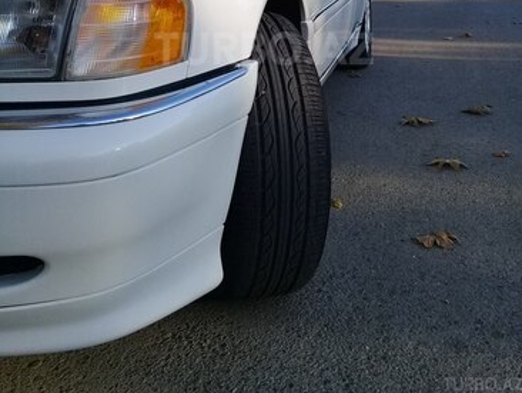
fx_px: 634
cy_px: 49
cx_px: 264
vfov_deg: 32.8
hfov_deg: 44.8
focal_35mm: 42
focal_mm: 3.3
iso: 50
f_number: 2.2
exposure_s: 1/799
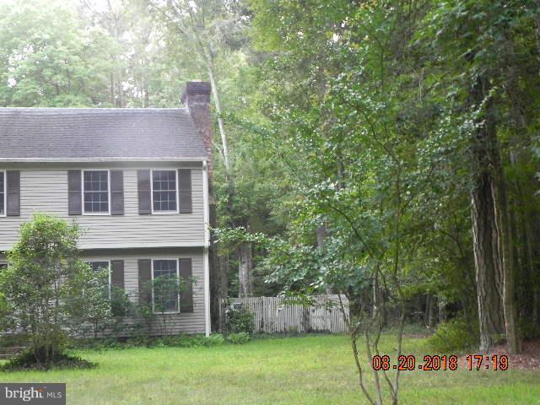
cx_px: 270
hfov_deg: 33.2
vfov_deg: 25.2
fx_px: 905
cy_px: 202
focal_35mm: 58
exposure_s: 1/30
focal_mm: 10.3
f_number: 3.5
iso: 161
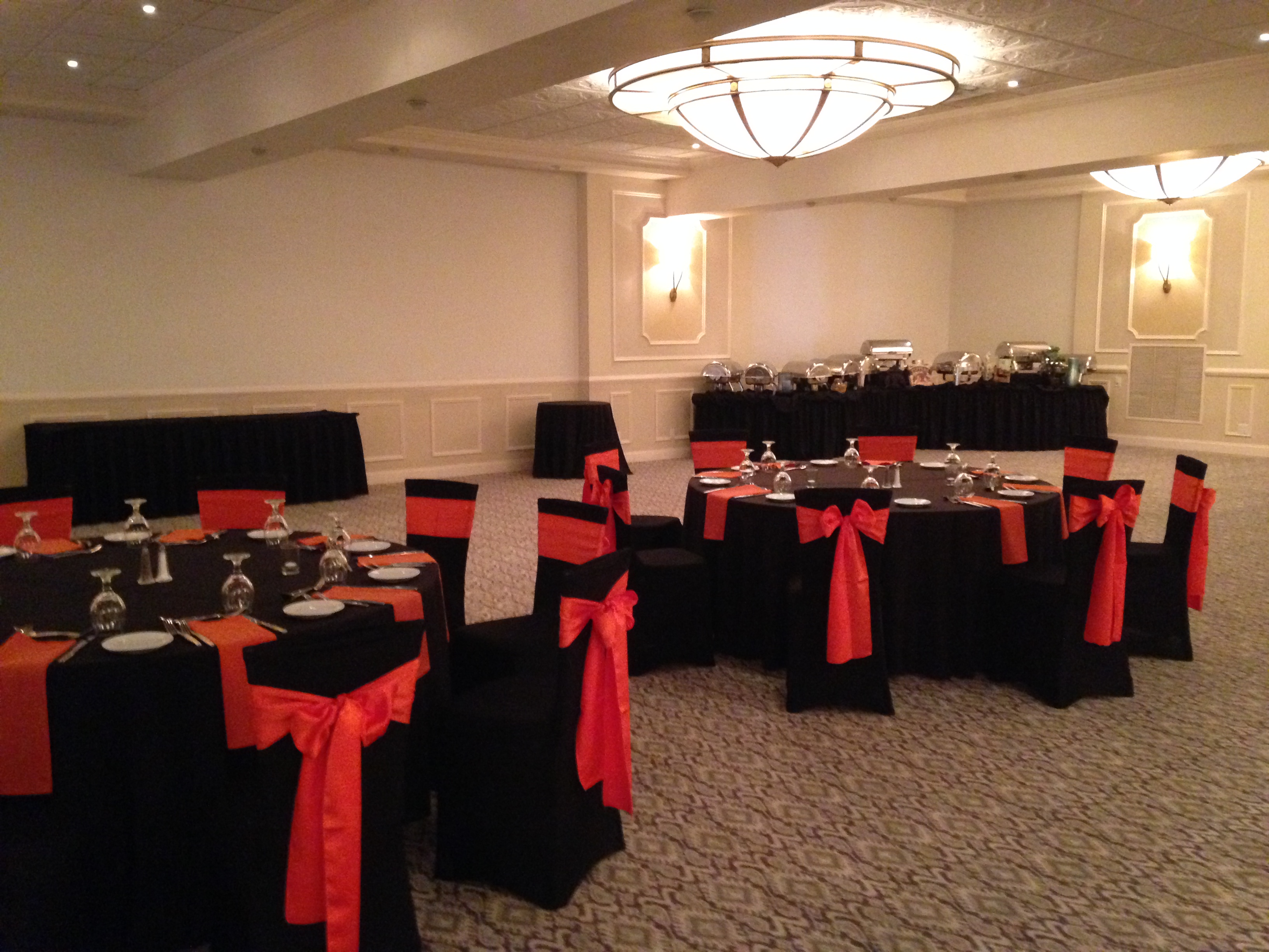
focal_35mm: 33
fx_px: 1210
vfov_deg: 42.9
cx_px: 634
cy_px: 476
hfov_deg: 55.4
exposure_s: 1/15
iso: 800
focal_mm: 4.12
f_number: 2.4
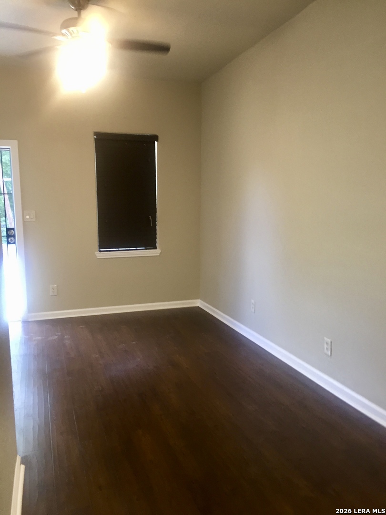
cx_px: 193
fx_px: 431
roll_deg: +0.8
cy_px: 258
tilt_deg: -7.2
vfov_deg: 61.7
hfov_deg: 48.2
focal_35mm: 29
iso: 100
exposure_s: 1/30
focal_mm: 4.15
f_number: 2.2
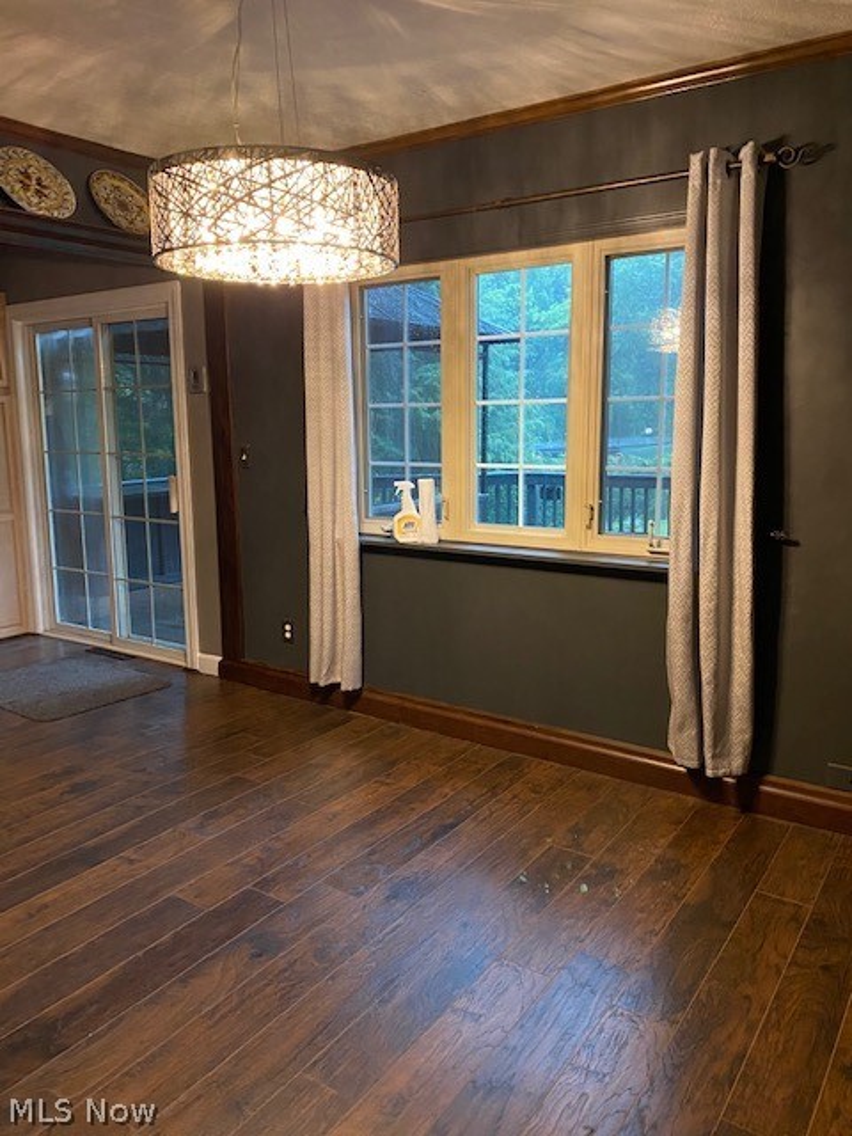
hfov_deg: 53.1
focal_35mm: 26
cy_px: 568
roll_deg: +0.7
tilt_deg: -8.3
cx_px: 426
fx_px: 853
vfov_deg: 67.3
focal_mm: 4.25
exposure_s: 1/30
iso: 640
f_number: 1.8
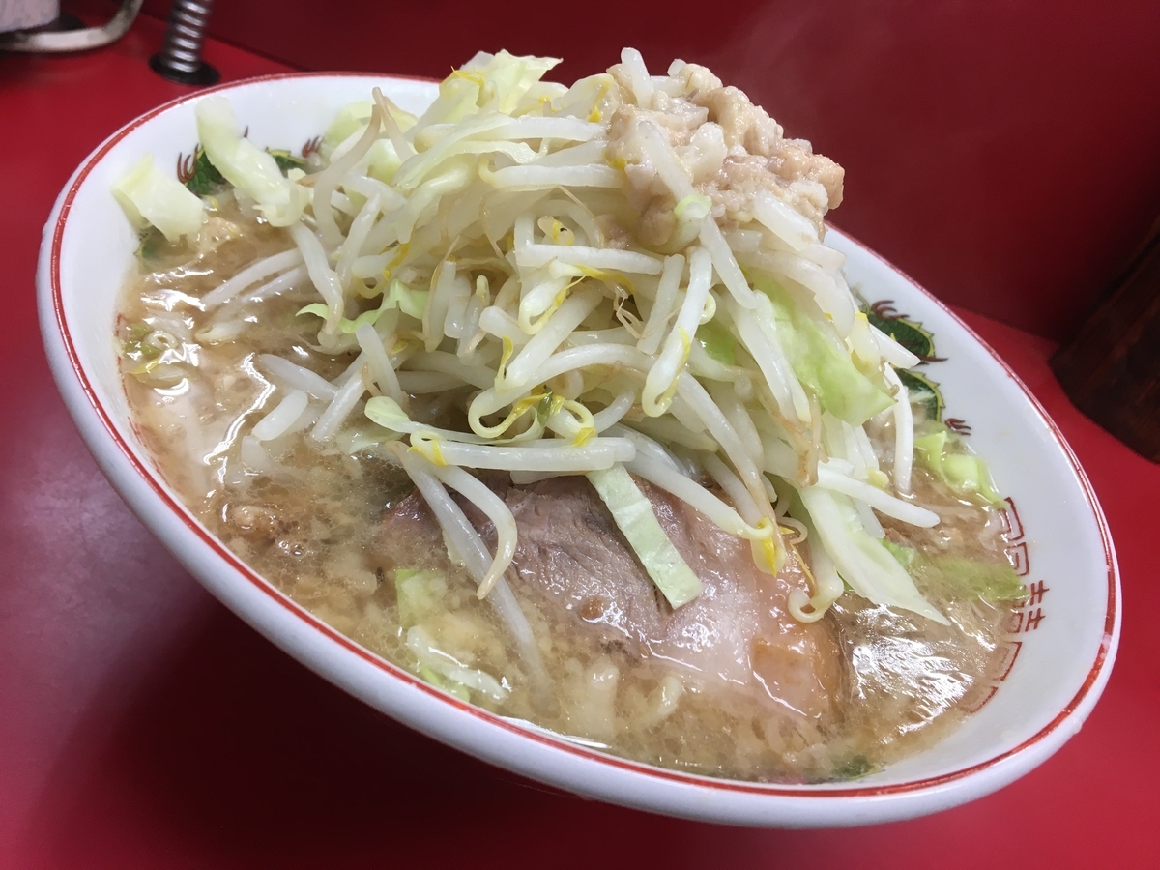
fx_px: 972
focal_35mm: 29
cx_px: 580
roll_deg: -24.0
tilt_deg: -33.6
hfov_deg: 61.7
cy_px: 435
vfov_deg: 48.2
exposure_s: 1/30
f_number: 2.2
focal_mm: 4.15
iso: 64
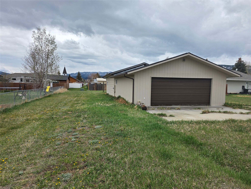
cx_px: 126
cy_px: 94
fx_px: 167
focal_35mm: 23
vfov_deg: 58.9
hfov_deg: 73.9
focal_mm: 6.3
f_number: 1.7
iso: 80
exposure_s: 1/3618
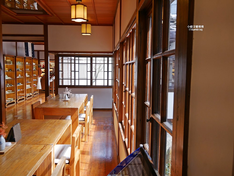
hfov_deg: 56.8
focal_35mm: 32
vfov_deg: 44.2
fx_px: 216
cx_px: 117
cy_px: 88
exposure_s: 1/80
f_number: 4
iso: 200
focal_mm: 16
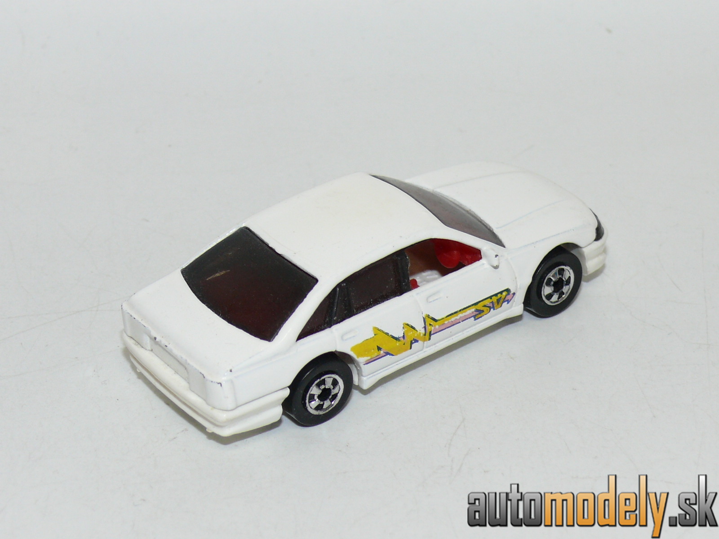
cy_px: 270
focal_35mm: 102
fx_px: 2119
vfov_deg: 14.5
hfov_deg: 19.3
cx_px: 360
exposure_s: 1/30
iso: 100
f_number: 4
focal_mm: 13.4
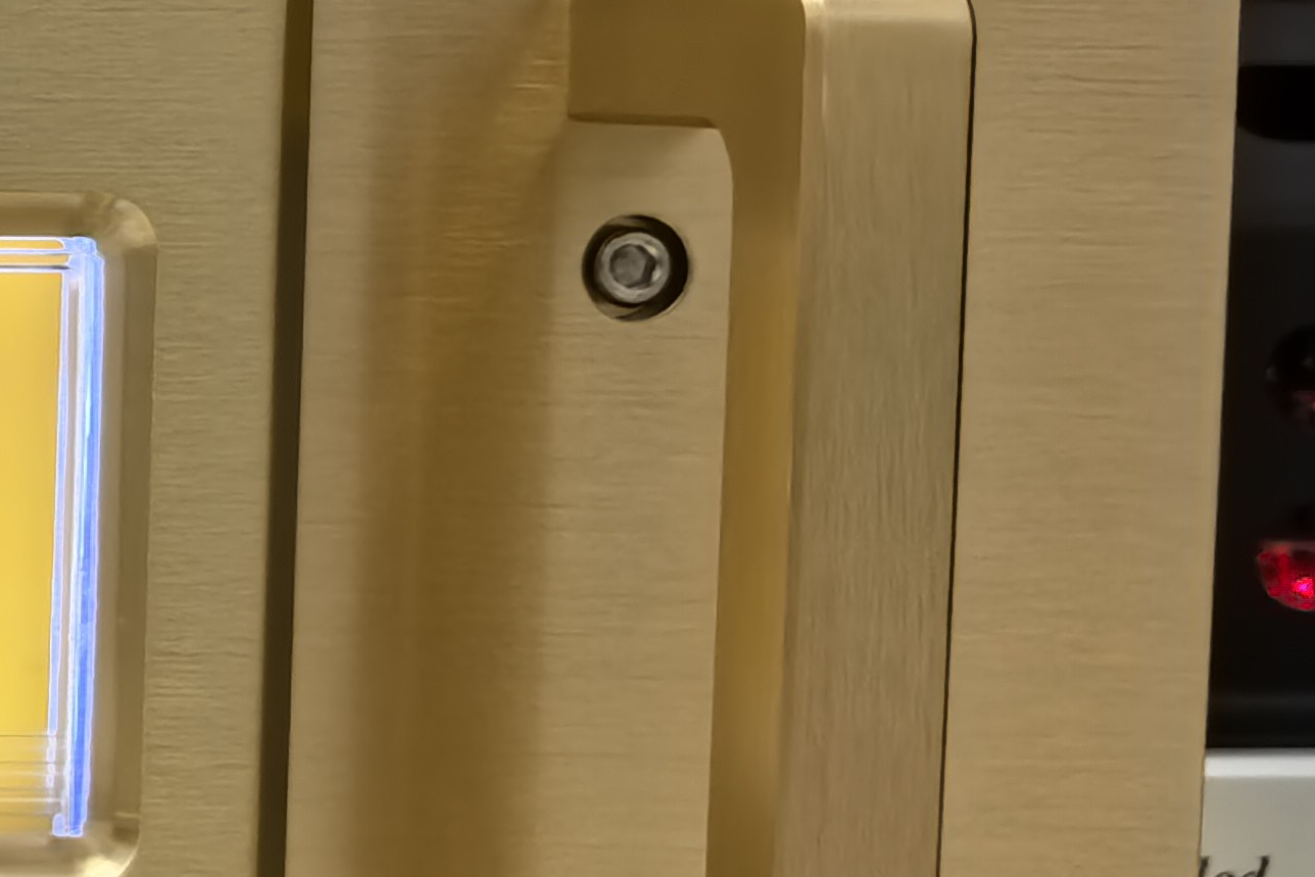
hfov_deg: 13.2
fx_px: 4639
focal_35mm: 127
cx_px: -1542
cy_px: 343
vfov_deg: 10.8
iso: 320
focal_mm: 6.98
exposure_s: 1/33.3
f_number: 2
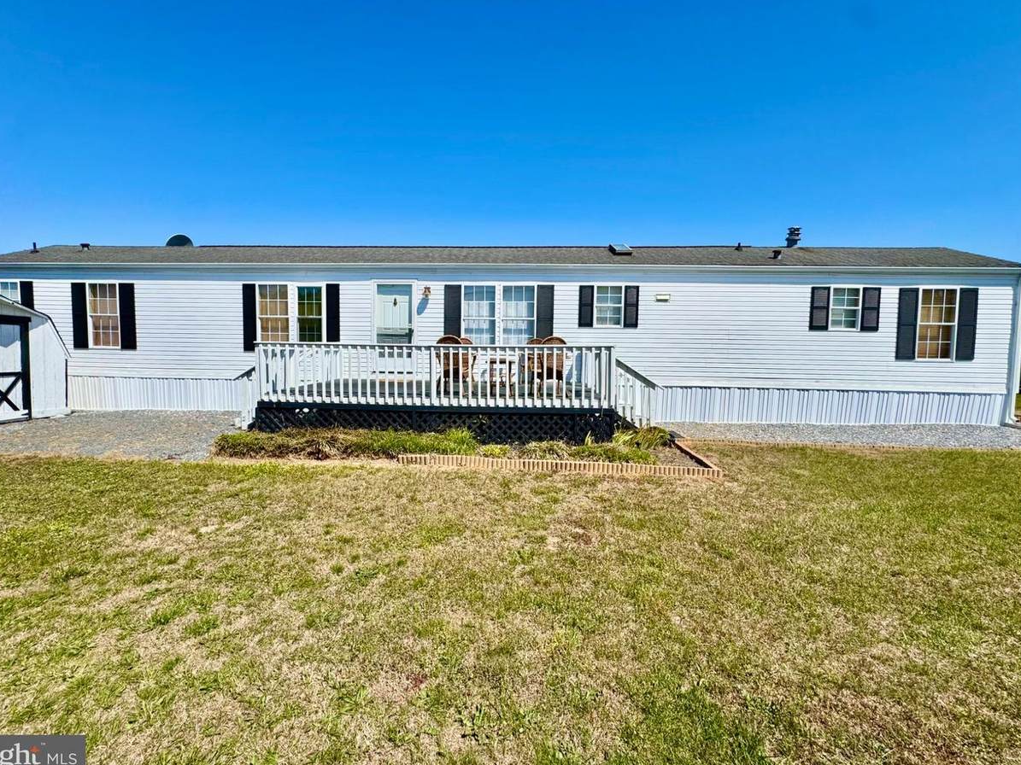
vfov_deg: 81.7
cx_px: 499
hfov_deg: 98.2
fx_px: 442
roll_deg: -0.6
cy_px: 369
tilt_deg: -3.7
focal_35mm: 15
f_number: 2.2
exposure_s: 1/3906
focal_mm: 2.22
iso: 50
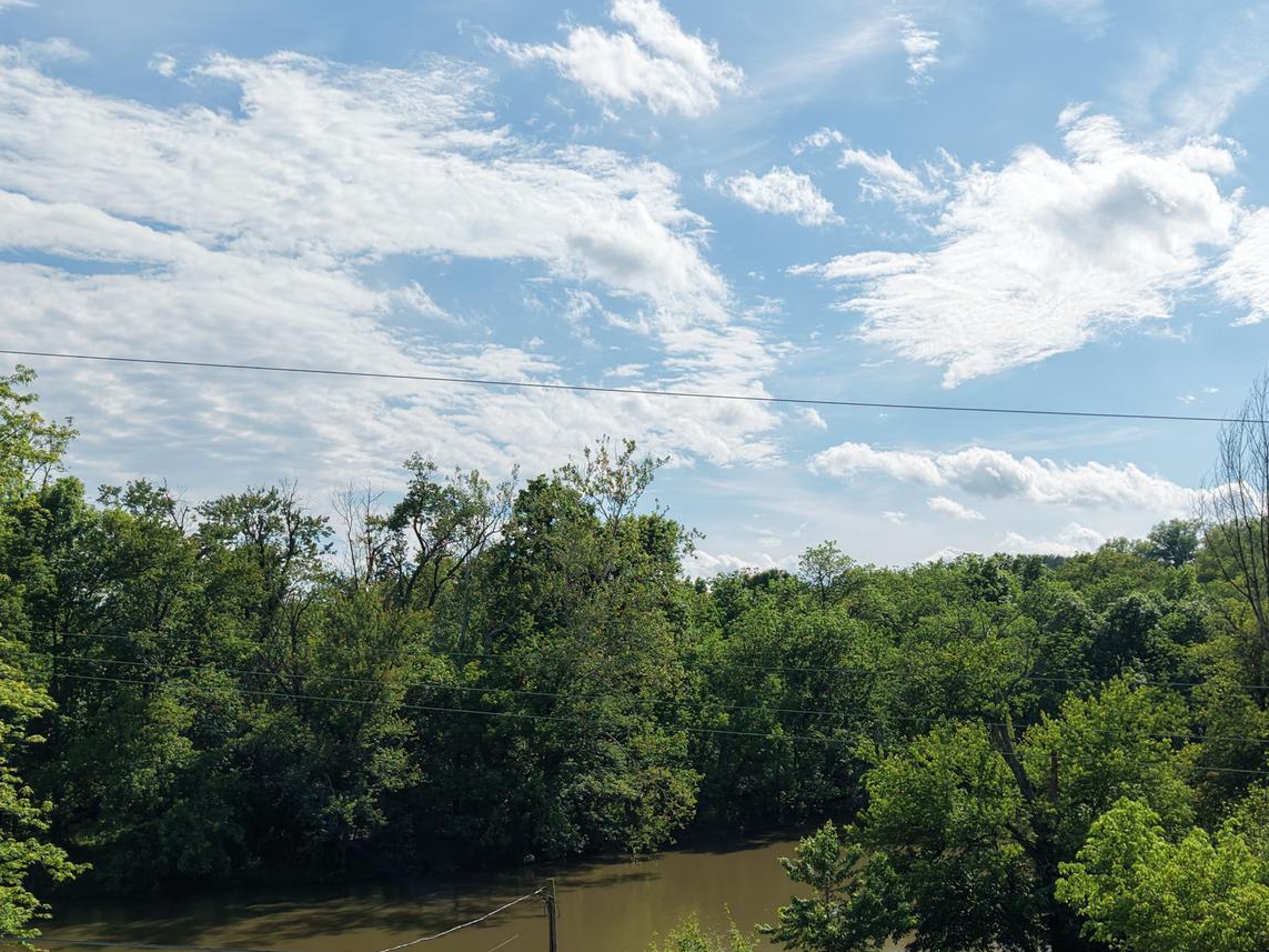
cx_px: 798
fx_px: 1576
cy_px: 664
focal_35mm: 43
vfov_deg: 33.2
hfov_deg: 43.5
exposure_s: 1/8000
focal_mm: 8.67
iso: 280
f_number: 1.8
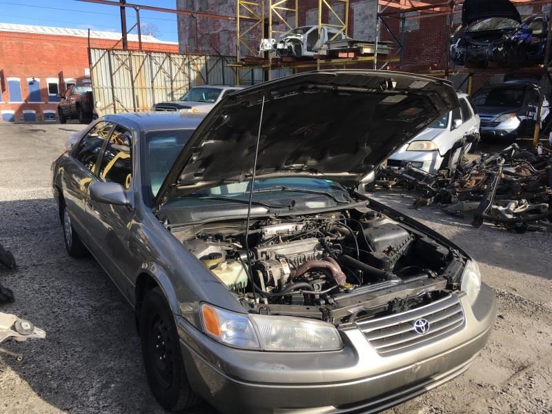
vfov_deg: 48.2
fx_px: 462
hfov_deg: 61.7
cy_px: 207
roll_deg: +0.4
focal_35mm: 29
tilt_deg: -10.3
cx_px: 276
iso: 25
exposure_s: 1/651
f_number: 2.2
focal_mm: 4.15
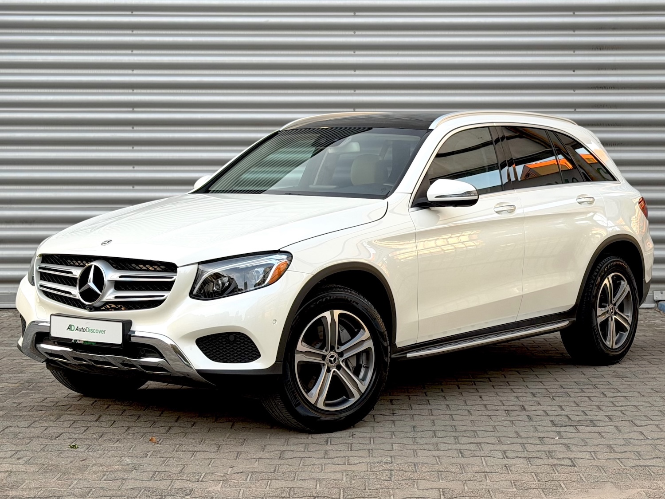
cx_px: 332
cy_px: 250
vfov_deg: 30.3
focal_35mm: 48
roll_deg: +0.3
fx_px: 922
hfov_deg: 39.7
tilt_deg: +0.0
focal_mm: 6.76
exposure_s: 1/121
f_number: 1.78
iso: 64
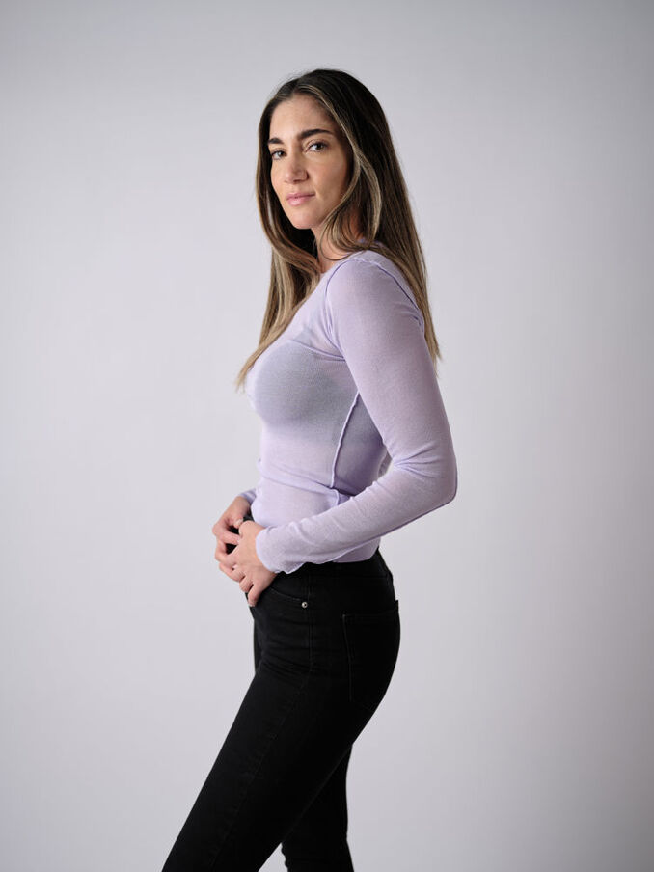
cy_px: 436
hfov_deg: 29.1
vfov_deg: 38.2
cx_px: 327
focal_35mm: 50
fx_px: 1260
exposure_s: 1/125
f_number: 4
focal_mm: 63
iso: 100
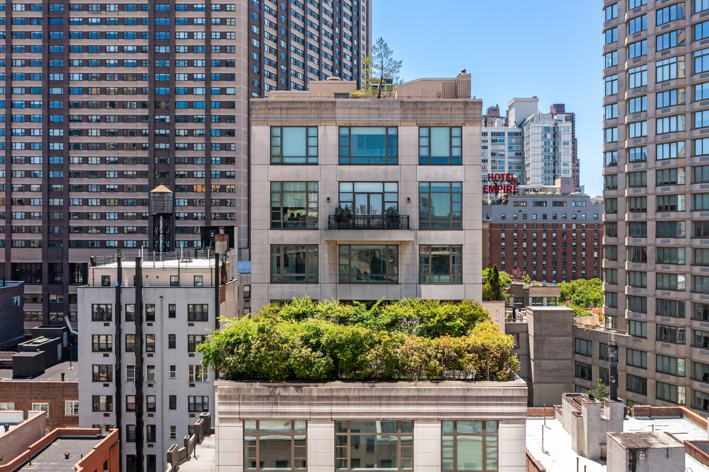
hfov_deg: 65.5
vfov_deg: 46.4
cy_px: 236
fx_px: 551
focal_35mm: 28
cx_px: 354
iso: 100
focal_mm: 10.26
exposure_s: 1/50
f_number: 4.5
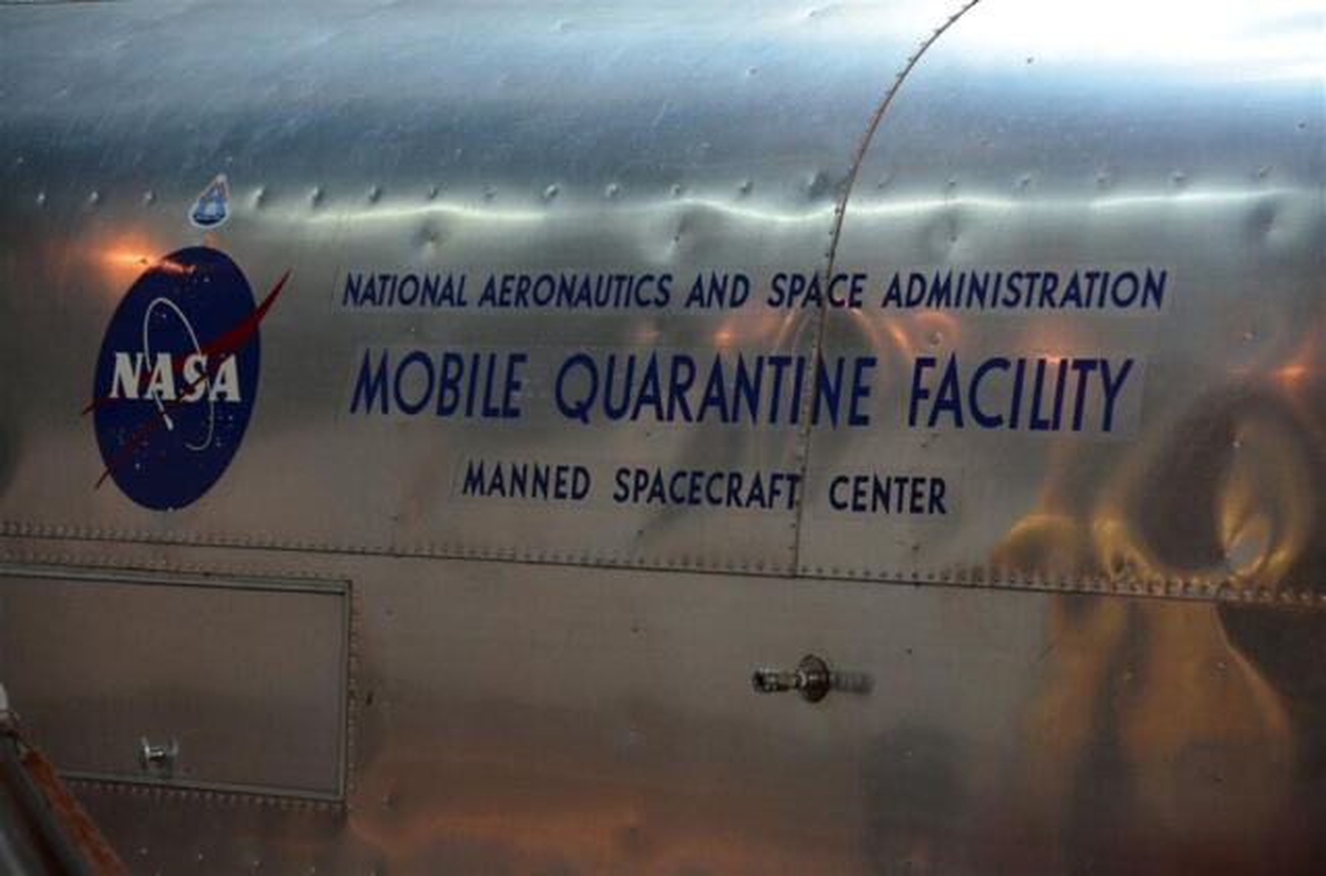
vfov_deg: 8.7
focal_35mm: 158
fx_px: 5786
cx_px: 663
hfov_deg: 13.1
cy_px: 438
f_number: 5.3
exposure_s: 1/60
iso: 1600
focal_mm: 105
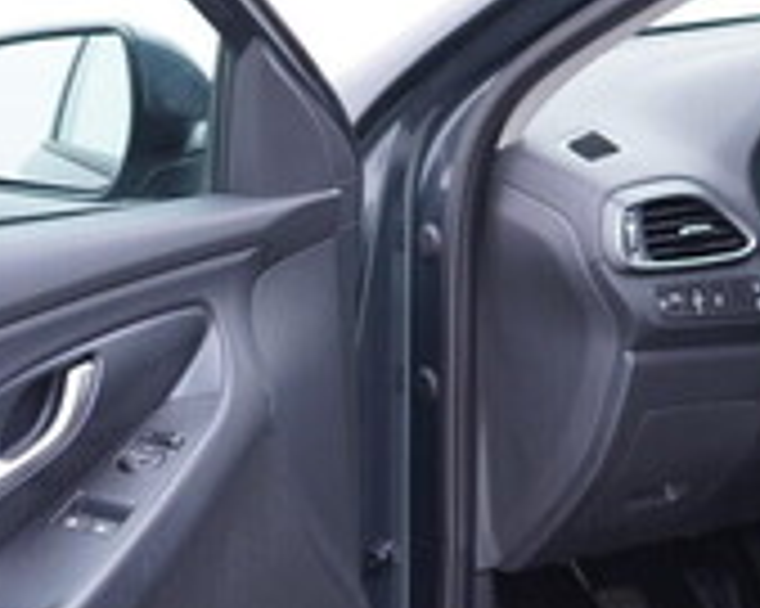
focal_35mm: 110
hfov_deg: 17.4
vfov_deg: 13.9
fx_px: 2473
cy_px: 457
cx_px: 481
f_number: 2.8
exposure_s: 1/40
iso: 200
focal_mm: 24
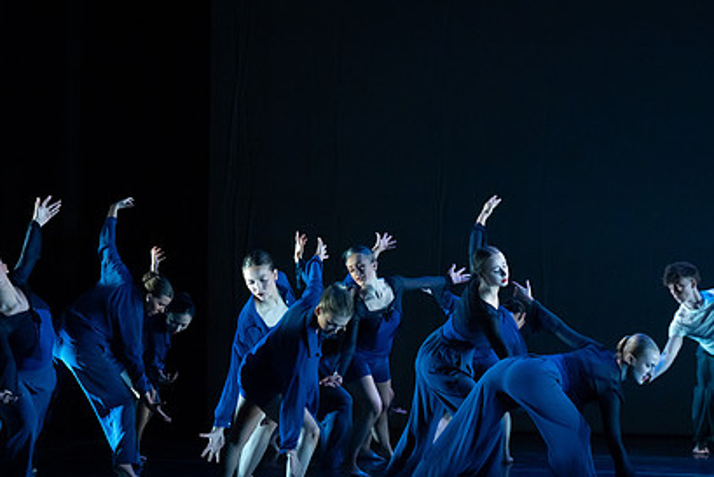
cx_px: 265
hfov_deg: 15.9
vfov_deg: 10.6
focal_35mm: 129
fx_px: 2559
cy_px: 308
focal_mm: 91
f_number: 4.5
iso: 4000
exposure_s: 1/250
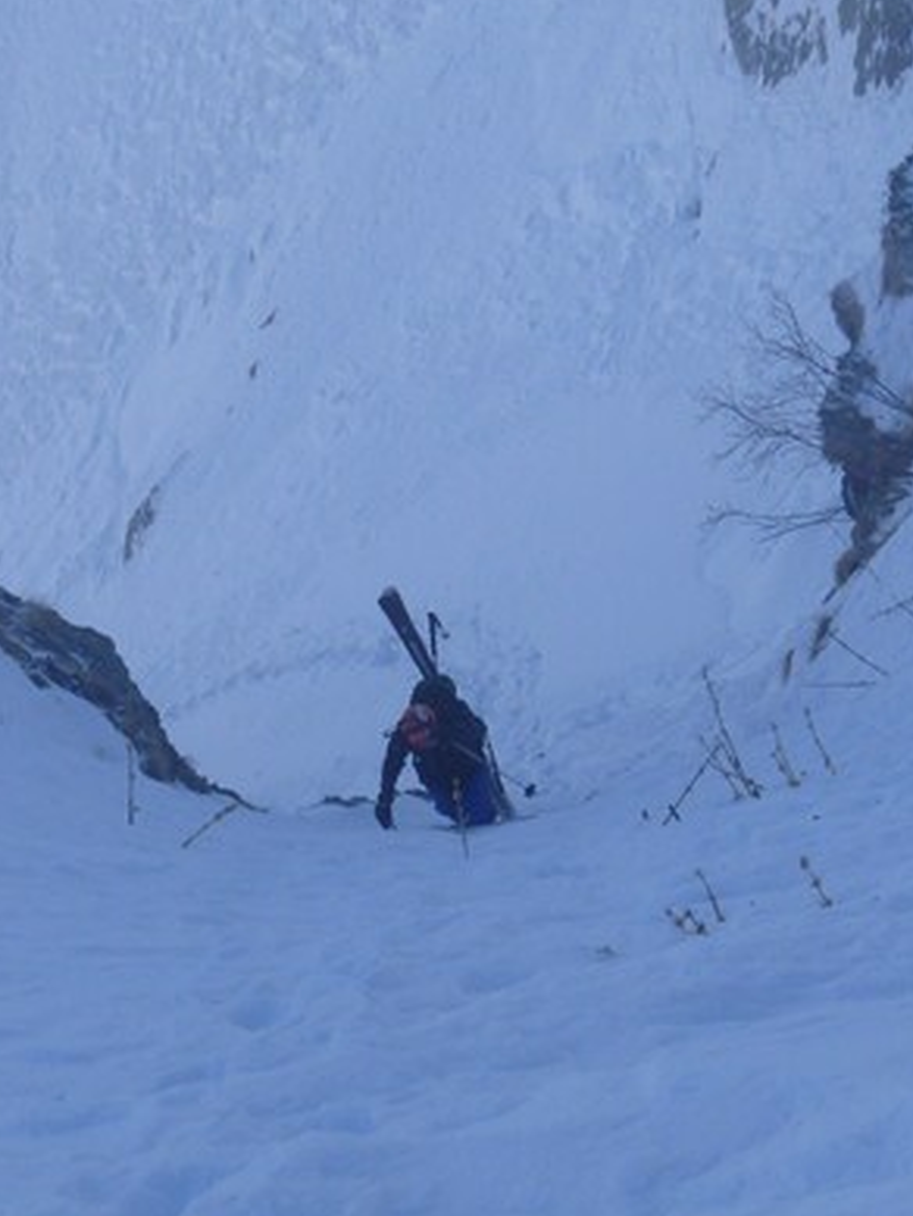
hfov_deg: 20.5
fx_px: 2531
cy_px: 675
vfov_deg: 27.0
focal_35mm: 72
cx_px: 463
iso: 80
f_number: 5.6
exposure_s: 1/200
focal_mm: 6.3
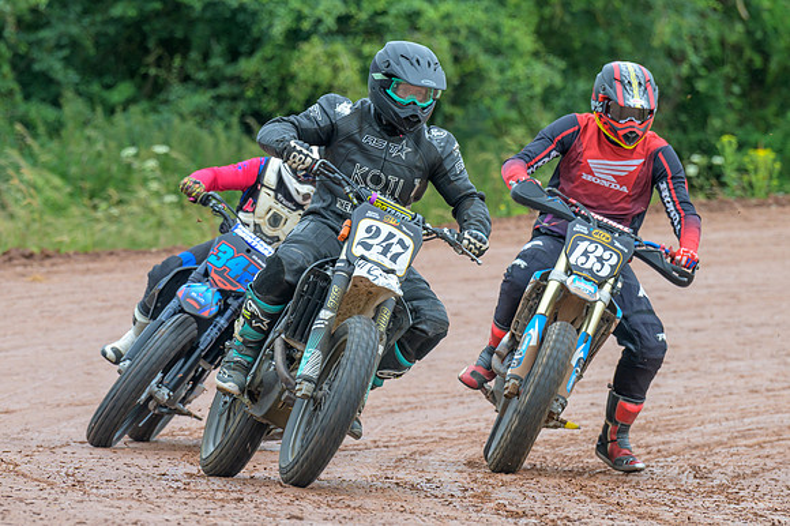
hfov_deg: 5.3
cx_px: 398
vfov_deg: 3.5
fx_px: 8596
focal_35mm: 392
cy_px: 303
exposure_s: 1/400
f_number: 4
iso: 180
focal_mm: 200
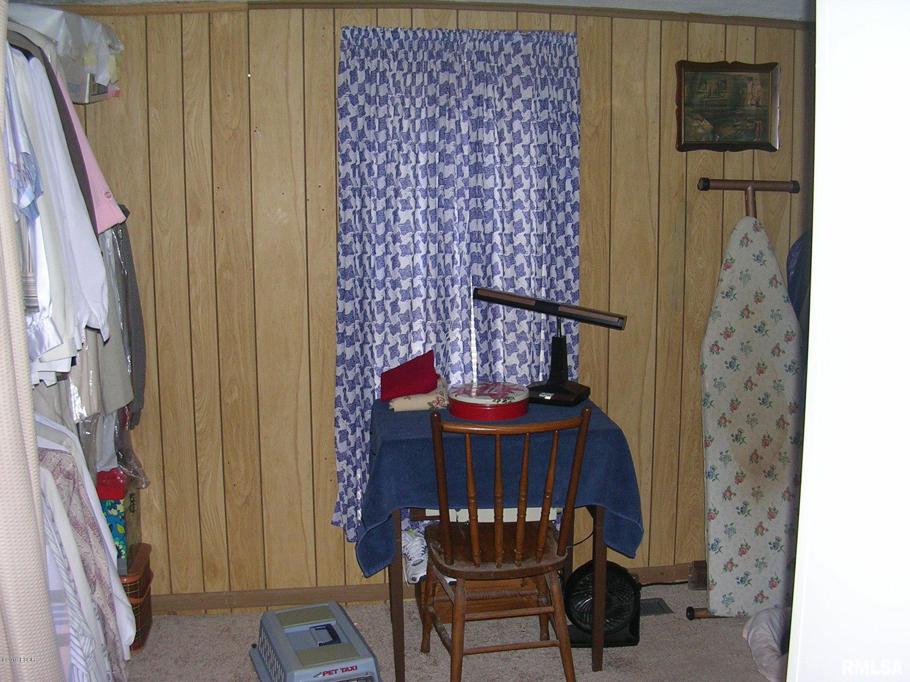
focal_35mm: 38
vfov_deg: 37.7
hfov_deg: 49.0
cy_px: 341
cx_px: 455
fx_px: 999
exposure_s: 1/60.1
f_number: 2.8
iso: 90
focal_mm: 5.8
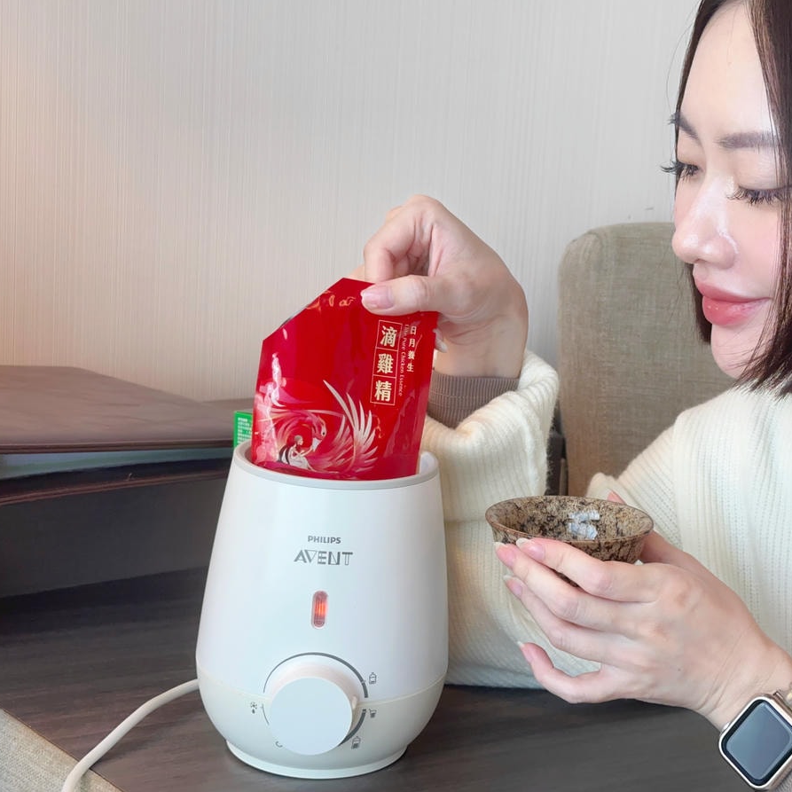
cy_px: 397
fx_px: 1475
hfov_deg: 29.9
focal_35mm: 57
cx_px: 521
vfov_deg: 30.0
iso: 80
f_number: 1.78
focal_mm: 6.86
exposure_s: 1/120
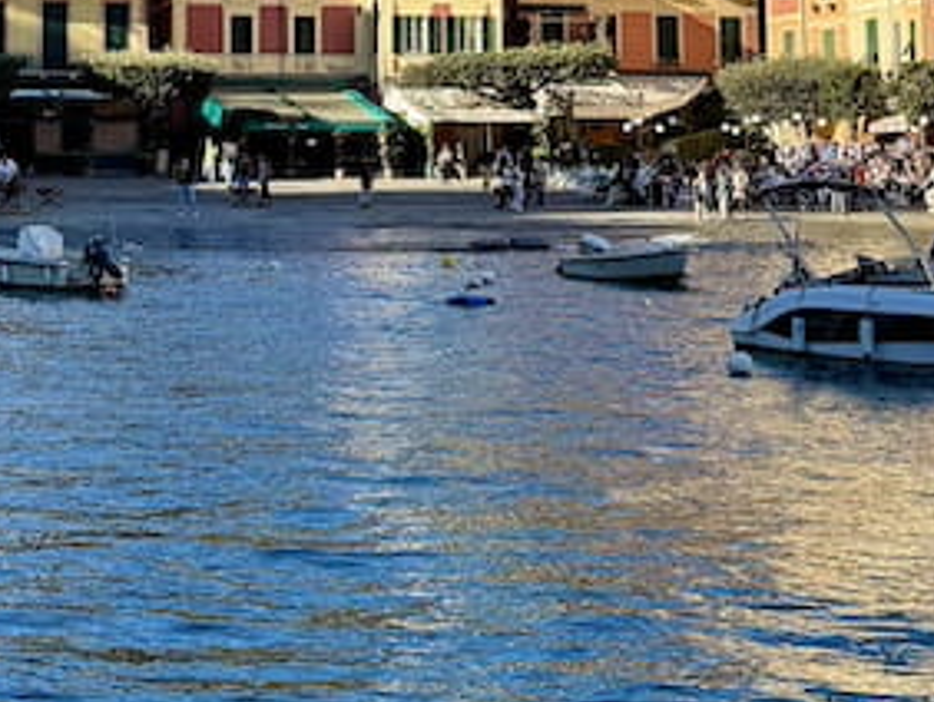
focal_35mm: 102
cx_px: 142
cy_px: -126
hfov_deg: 19.0
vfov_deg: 14.1
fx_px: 2754
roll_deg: +0.1
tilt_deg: +5.8
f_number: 1.78
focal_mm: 6.76
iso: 80
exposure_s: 1/2959
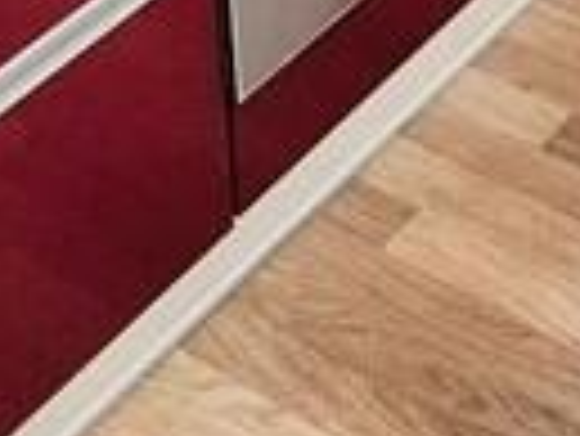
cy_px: -544
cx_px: 602
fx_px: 1727
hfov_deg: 18.5
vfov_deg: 12.1
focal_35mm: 103
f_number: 2.2
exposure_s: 1/50
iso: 80
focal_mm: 2.2
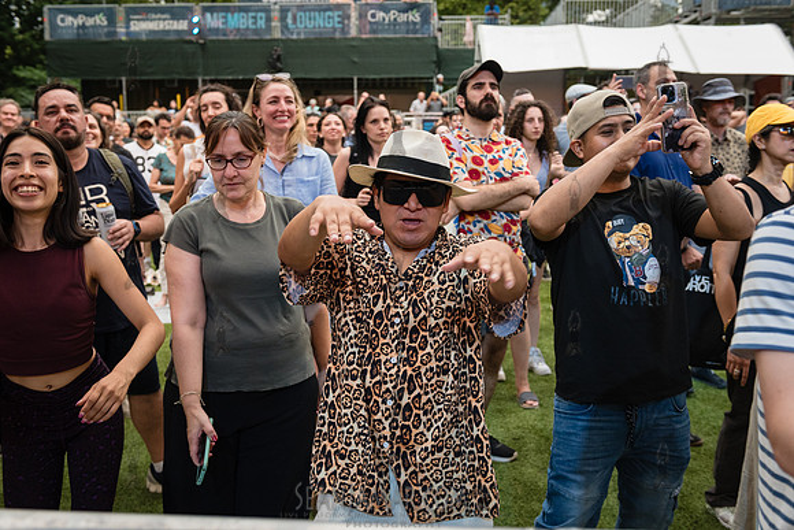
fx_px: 819
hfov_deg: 51.7
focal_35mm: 37
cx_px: 390
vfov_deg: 35.8
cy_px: 265
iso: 2000
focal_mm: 36
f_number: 4
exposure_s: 1/200
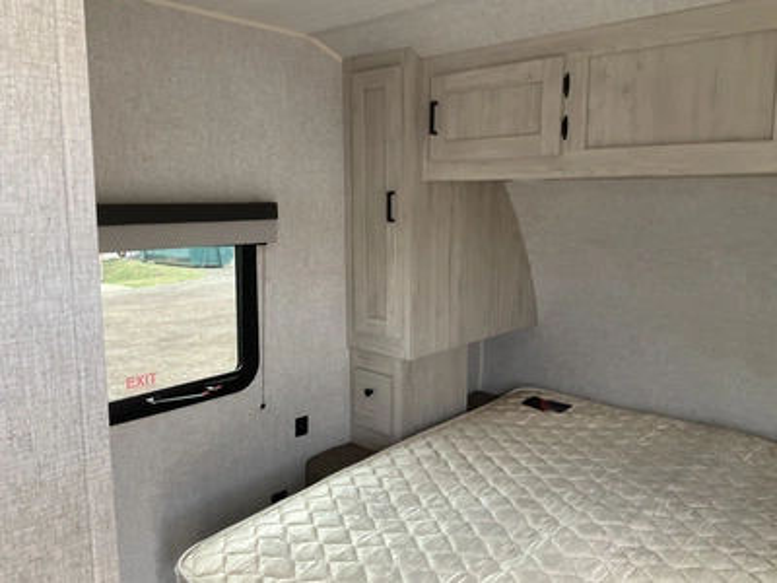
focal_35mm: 29
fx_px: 651
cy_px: 292
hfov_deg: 61.7
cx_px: 388
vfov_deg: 48.2
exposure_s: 1/66
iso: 64
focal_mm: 3
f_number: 1.8
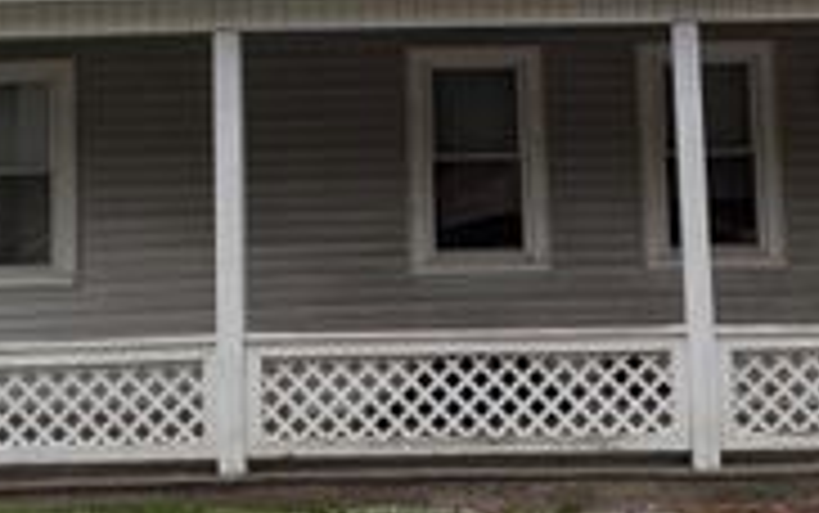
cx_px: 477
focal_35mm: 70
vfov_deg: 18.0
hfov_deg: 29.3
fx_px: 1563
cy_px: -36
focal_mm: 6.9
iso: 23
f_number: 1.68
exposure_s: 1/1005
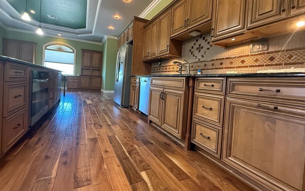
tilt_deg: -0.5
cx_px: 145
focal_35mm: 16
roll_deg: -3.5
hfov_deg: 97.7
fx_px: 133
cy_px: 83
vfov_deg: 71.0
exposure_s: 1/60
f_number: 2.2
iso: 800
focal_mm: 2.22
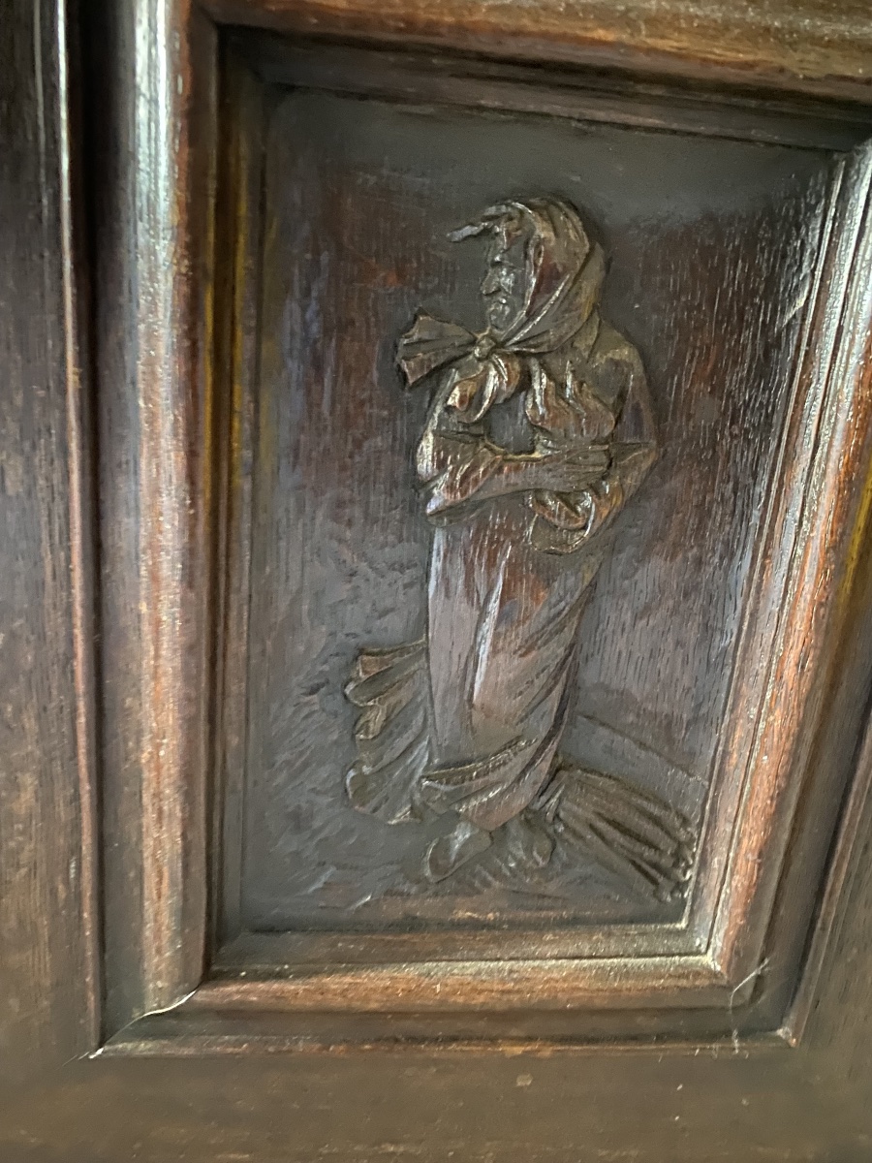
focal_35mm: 26
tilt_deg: -17.4
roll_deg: -5.1
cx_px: 436
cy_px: 582
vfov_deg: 67.3
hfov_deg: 53.1
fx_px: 873
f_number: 1.8
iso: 1600
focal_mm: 4.25
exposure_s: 1/15
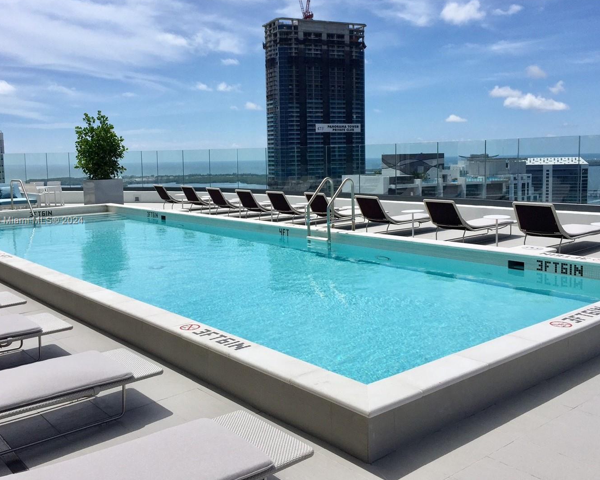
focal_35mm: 34
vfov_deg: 43.3
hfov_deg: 52.8
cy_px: 221
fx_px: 604
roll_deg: +0.4
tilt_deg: -5.1
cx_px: 300
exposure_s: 1/4405
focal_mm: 4.15
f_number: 2.2
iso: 32
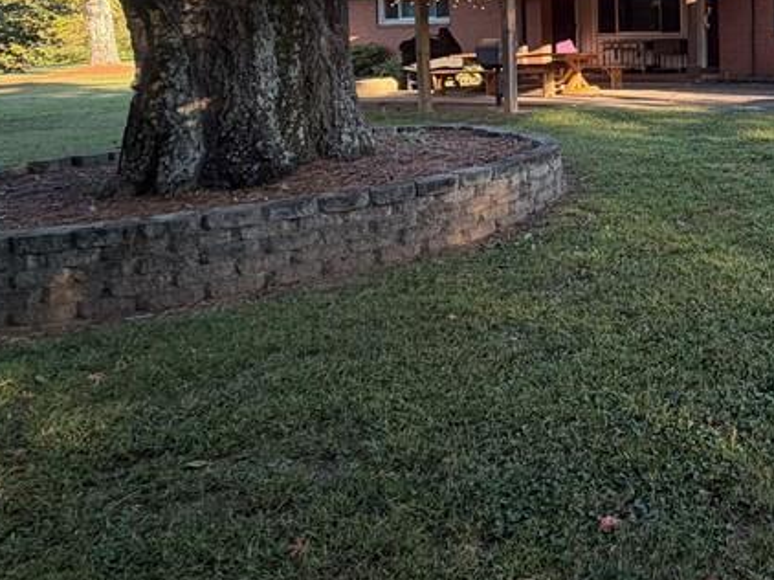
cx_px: 884
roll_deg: +1.3
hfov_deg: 41.1
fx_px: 760
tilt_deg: -0.9
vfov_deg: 38.4
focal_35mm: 34
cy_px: 39
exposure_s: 1/156
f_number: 2.2
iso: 40
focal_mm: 2.22
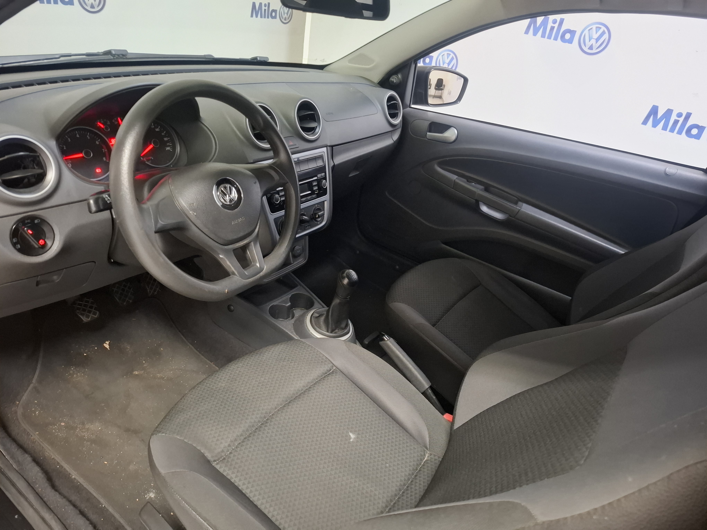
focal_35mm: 23
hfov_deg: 73.9
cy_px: 265
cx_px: 354
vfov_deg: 58.9
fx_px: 470
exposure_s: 1/24
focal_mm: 5.54
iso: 800
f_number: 1.8
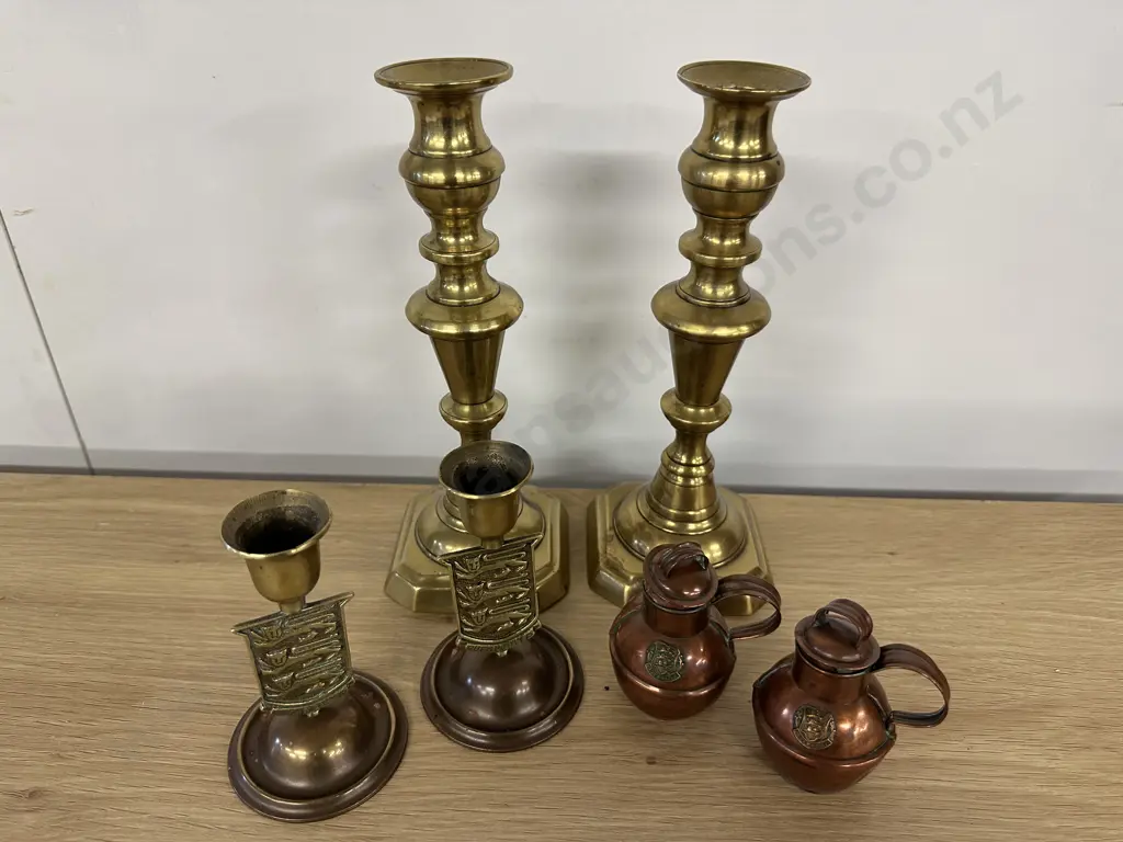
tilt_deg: -33.1
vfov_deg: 56.8
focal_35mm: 24
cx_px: 562
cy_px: 421
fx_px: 779
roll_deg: -1.6
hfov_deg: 71.6
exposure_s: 1/100
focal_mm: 6.86
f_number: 1.78
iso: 200
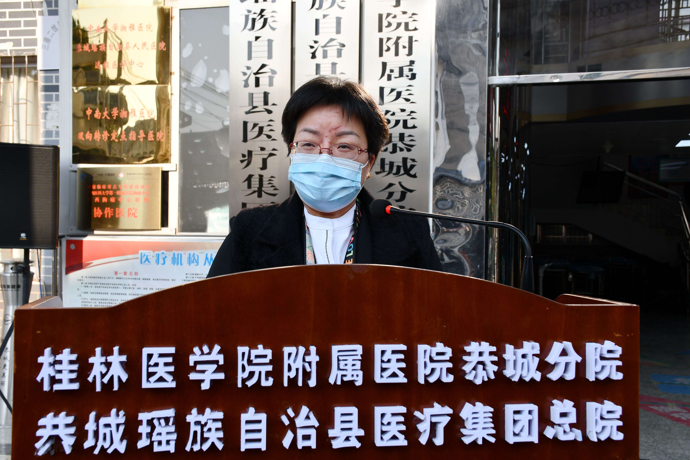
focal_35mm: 40
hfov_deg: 48.5
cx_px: 345
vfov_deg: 33.4
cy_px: 230
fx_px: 767
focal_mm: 27
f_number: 8
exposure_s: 1/250
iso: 200
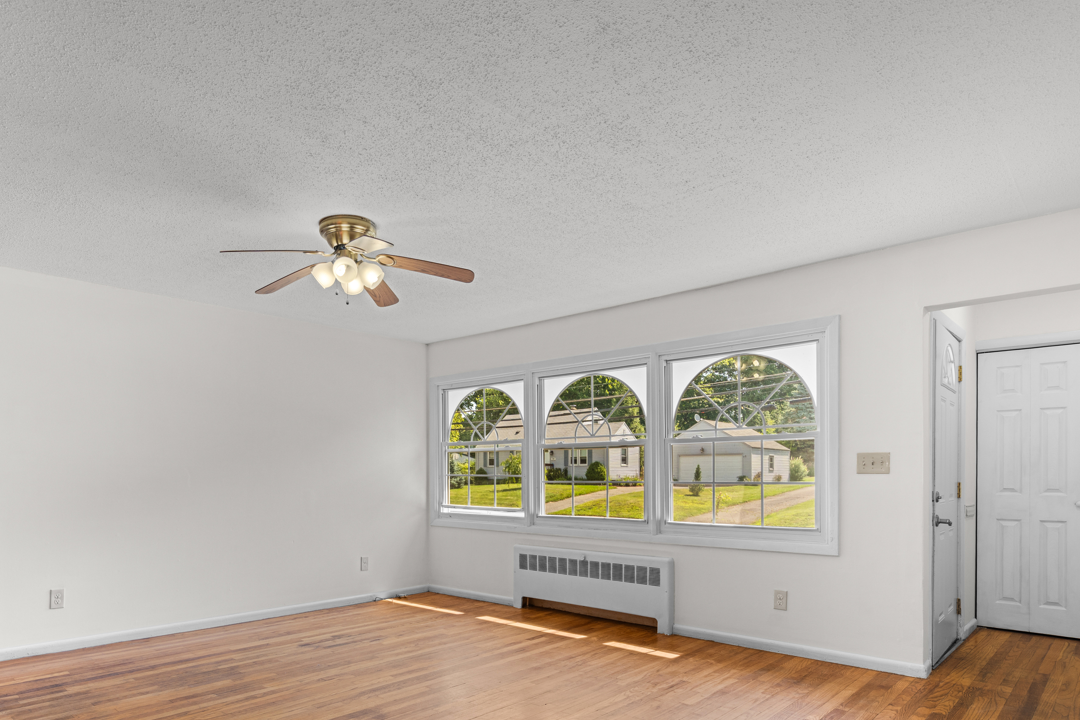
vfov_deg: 56.4
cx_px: 465
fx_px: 660
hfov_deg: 78.1
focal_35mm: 22
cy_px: 461
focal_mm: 16
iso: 250
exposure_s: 1/4
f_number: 9
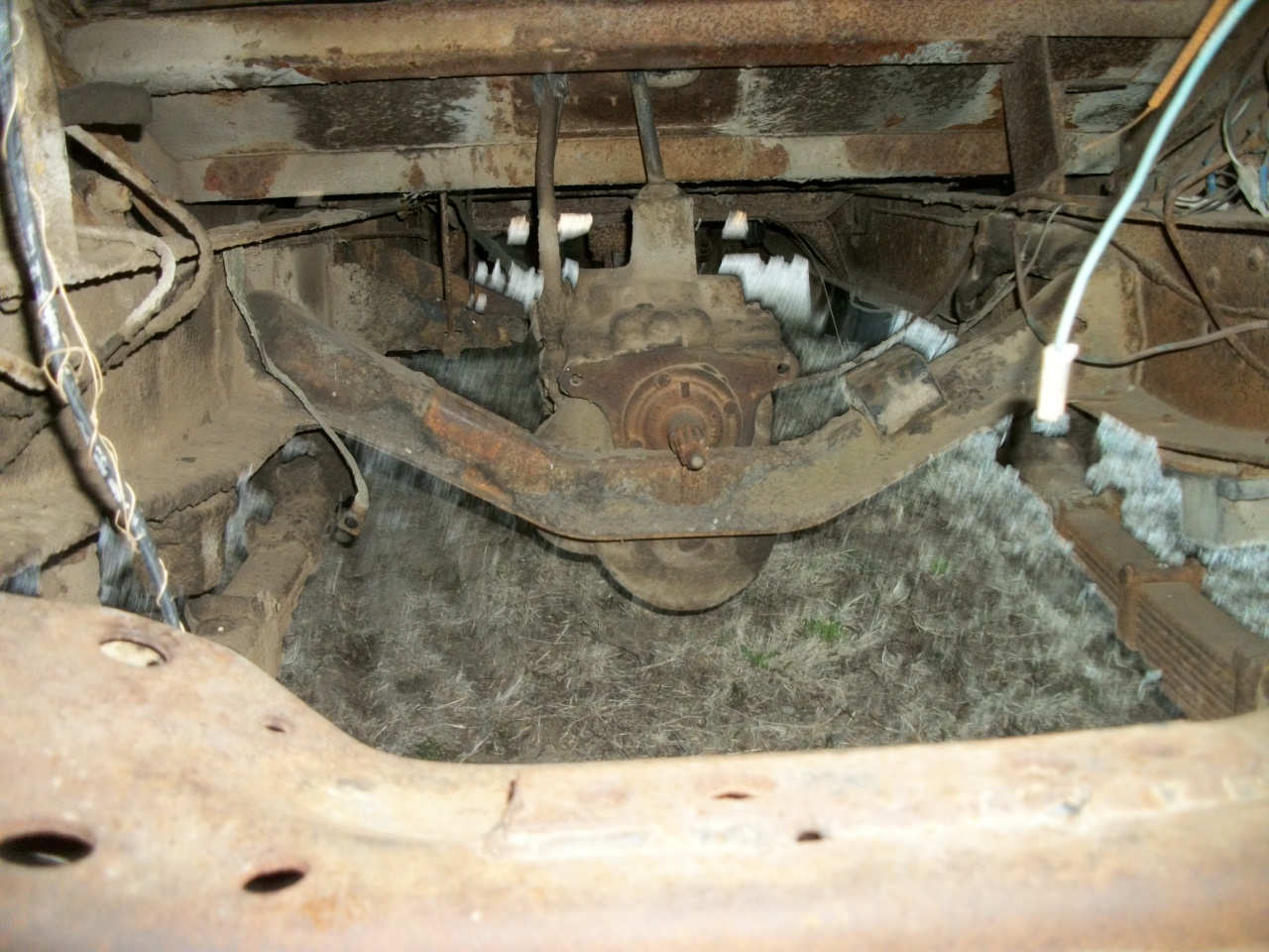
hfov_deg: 56.8
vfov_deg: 44.2
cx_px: 634
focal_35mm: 32
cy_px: 476
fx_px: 1173
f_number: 2.9
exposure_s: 1/30
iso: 160
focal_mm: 5.7
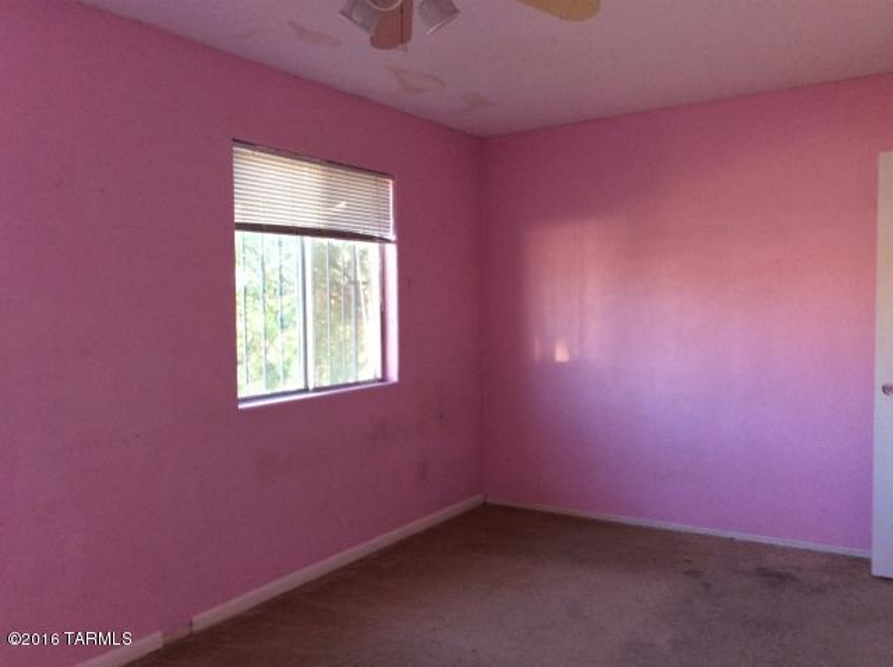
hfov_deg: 56.9
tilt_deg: -2.6
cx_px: 446
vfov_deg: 44.1
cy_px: 334
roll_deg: +1.6
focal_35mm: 32
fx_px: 824
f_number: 2.4
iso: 64
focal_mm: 3.3
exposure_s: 1/24
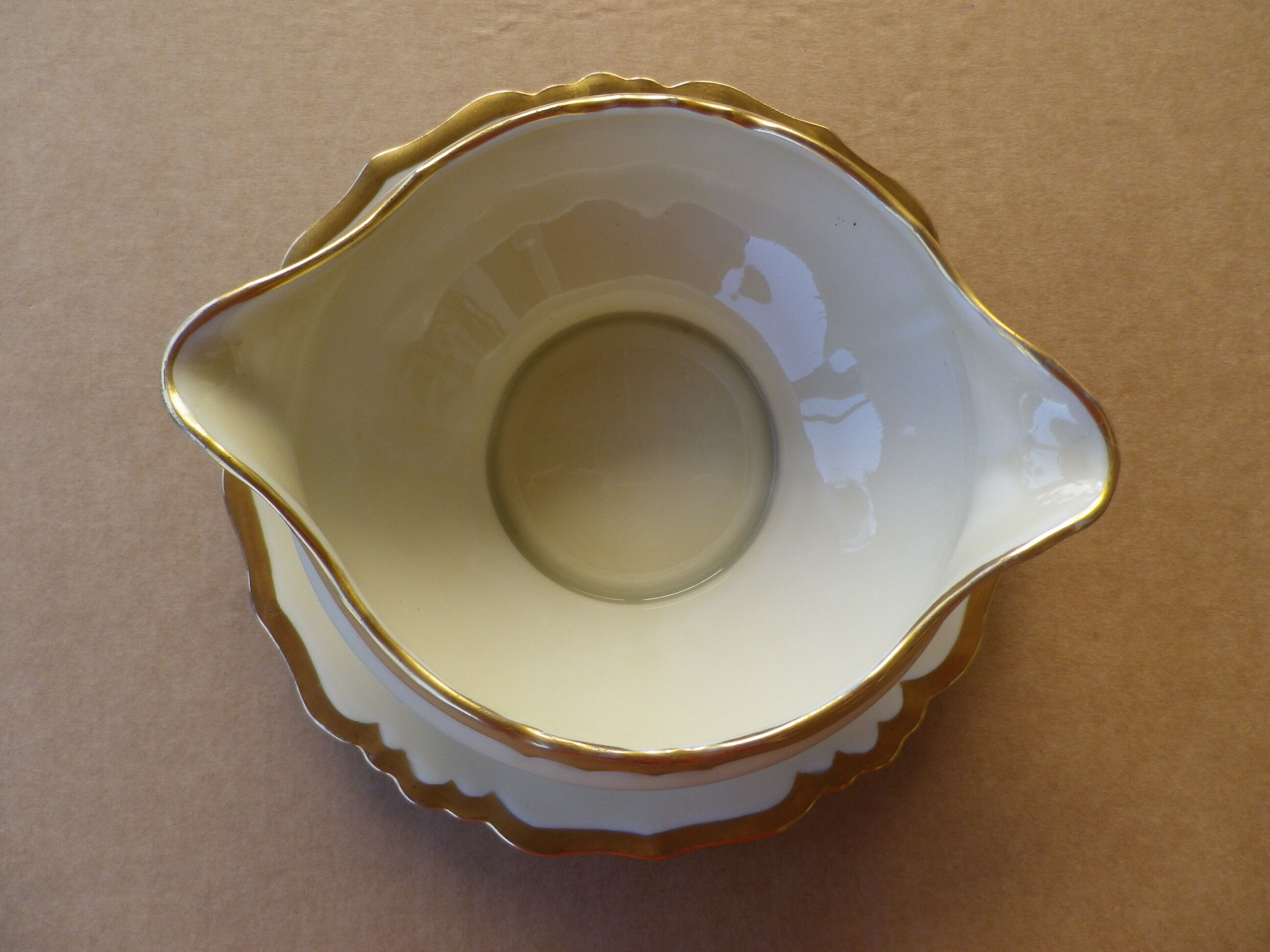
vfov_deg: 54.9
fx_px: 917
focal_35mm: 25
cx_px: 635
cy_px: 476
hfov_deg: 69.4
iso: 80
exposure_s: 1/125
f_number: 3.5
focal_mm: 4.5
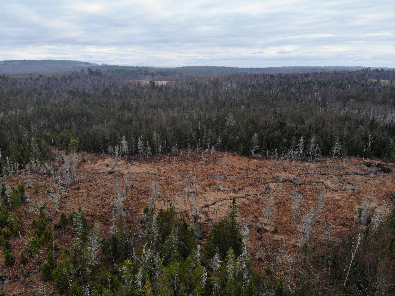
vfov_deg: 56.8
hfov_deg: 71.6
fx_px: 274
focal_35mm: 24
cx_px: 198
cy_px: 148
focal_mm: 4.5
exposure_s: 1/65.4
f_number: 2.8
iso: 100
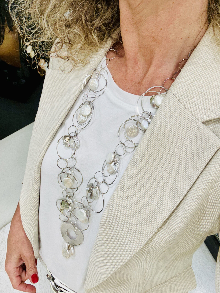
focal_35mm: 30
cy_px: 146
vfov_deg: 60.0
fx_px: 254
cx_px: 110
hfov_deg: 46.8
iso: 50
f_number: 1.9
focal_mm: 2.69
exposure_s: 1/100
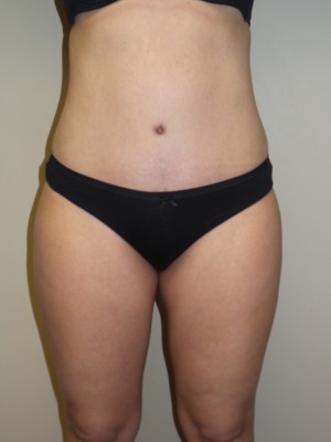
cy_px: 221
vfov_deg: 44.8
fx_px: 535
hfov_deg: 34.3
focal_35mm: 42
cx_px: 166
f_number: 3.2
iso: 100
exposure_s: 1/40
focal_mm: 7.5
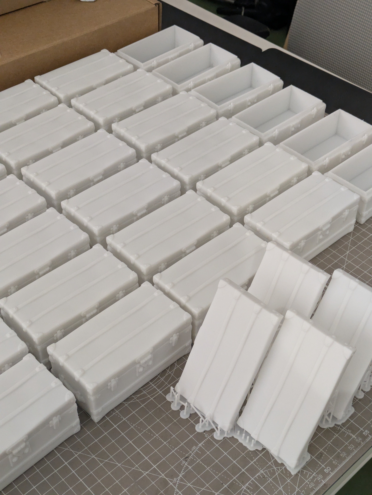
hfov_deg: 28.6
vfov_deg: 37.5
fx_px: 730
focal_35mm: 51
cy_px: 248
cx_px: 186
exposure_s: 1/100
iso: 512
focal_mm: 5.43
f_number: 1.89
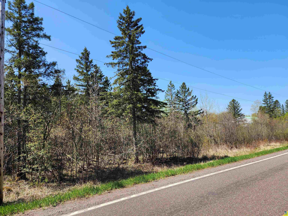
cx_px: 144
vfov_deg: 58.9
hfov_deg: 73.9
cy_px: 108
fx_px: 191
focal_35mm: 23
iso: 12
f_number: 1.8
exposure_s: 1/684
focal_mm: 6.4
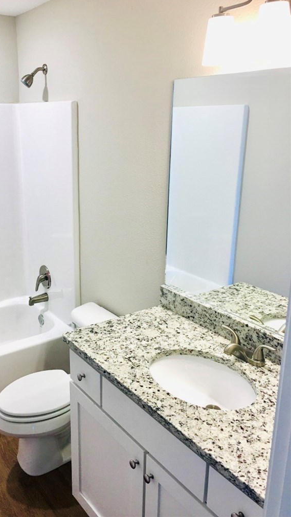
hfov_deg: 36.3
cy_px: 256
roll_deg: +0.8
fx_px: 439
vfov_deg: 61.0
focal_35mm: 32
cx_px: 95
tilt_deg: -16.0
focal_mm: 4.15
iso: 40
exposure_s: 1/30
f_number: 2.2
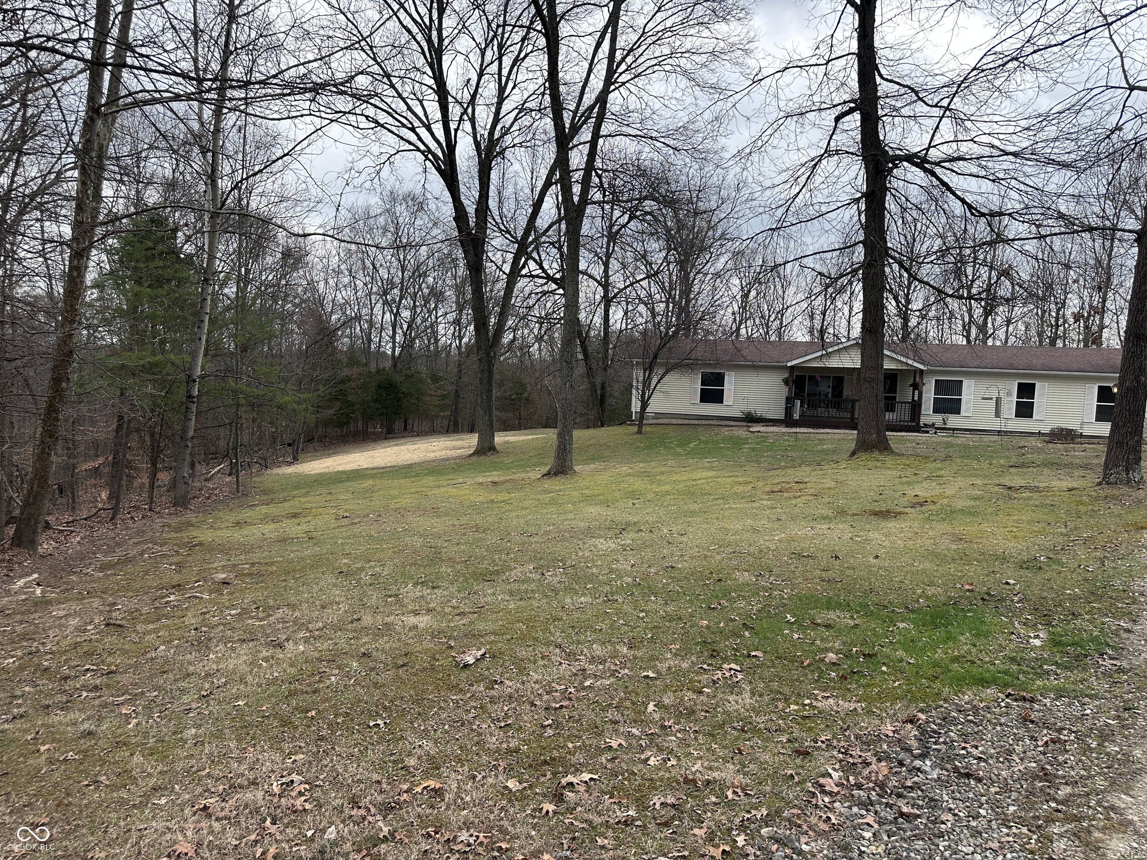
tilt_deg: -5.0
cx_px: 574
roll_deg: -2.6
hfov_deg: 71.6
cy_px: 430
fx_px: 795
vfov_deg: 56.8
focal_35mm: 24
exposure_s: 1/1198
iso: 80
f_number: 1.78
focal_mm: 6.86
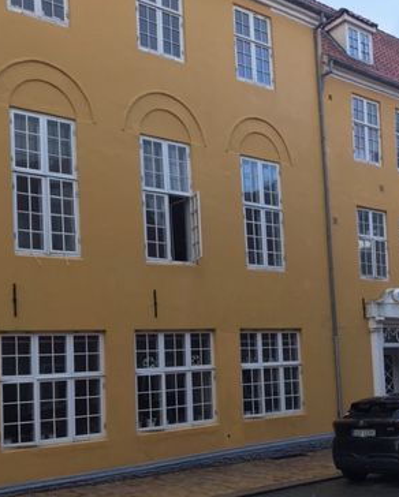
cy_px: 322
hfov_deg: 31.1
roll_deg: +1.7
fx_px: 707
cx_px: 288
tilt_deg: +5.3
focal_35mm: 48
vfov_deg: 38.4
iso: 20
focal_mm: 3.99
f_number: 1.8
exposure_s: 1/165
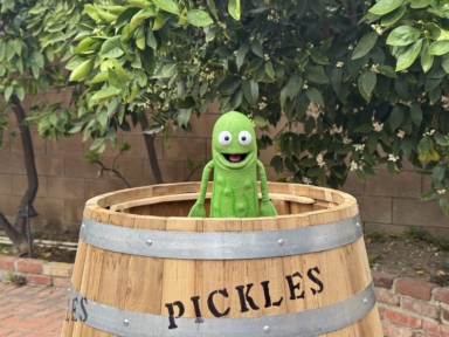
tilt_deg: -6.2
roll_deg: -1.0
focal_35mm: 48
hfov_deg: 39.7
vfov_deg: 30.3
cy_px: 168
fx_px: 623
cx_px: 224
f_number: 1.78
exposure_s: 1/739
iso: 64
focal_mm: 6.76
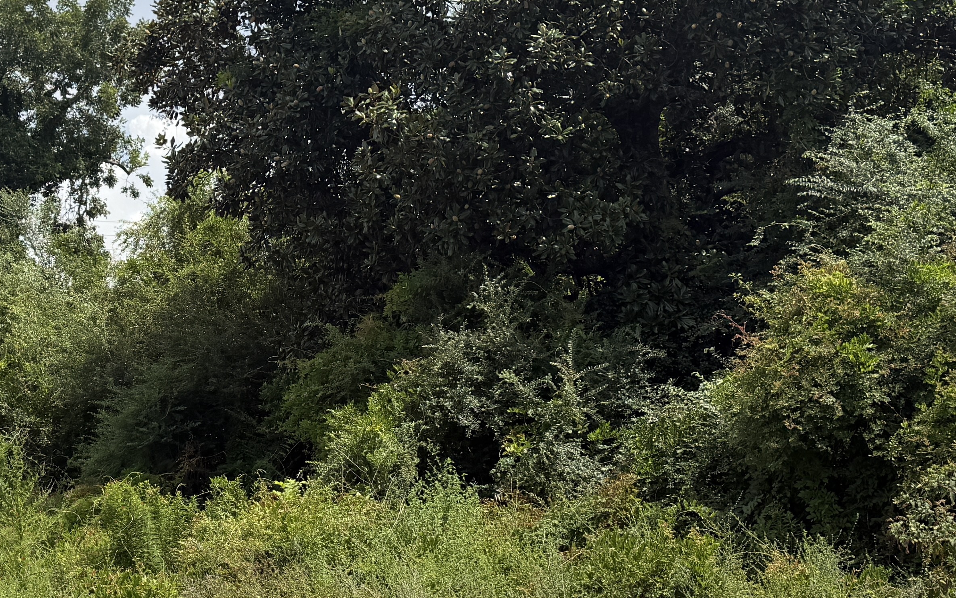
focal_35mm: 61
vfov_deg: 21.3
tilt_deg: +5.1
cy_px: 276
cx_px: 229
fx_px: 1589
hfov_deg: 32.8
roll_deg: +0.6
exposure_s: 1/3759
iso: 80
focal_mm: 6.76
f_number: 1.78
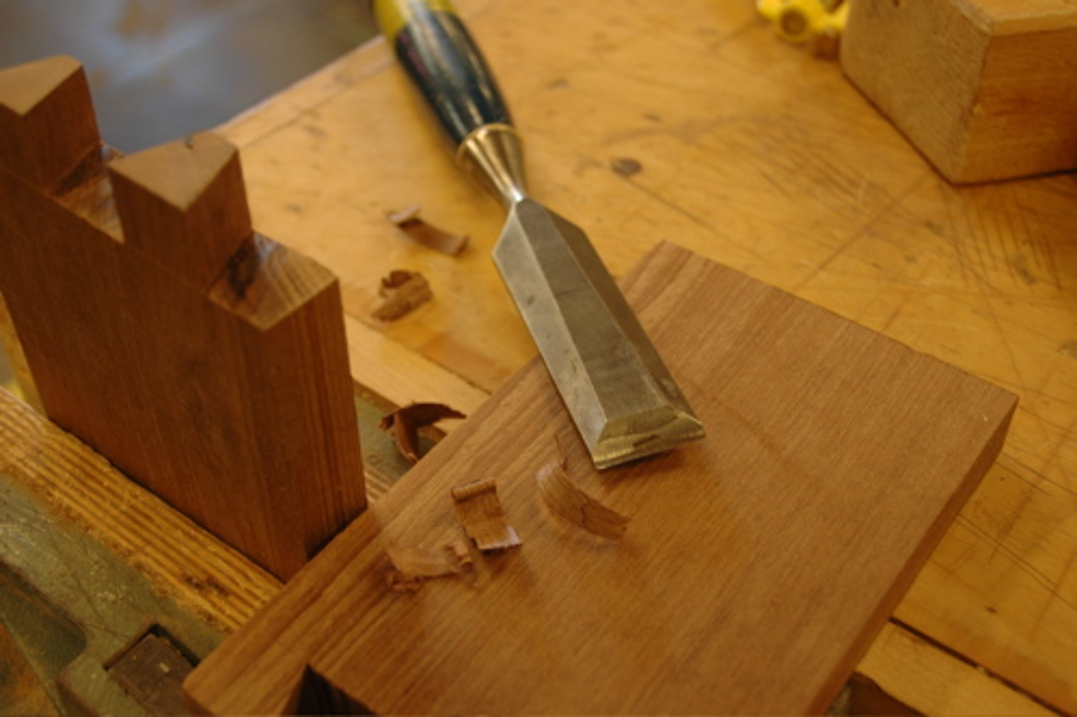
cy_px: 358
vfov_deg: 28.9
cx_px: 538
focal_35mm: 46
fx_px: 1390
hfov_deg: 42.3
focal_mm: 31
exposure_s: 1/20
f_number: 5
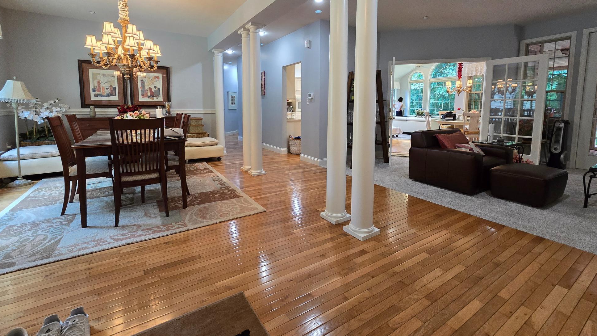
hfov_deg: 103.0
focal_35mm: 15
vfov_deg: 69.7
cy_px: 131
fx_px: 237
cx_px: 304
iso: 320
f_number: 2.2
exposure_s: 1/60
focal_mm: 2.2
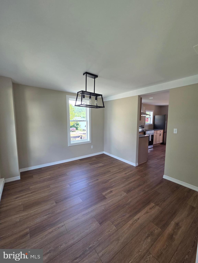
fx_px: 99
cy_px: 132
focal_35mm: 13
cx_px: 99
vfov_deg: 106.2
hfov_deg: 89.9
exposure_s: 1/120
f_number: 2.2
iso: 100
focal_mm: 2.2
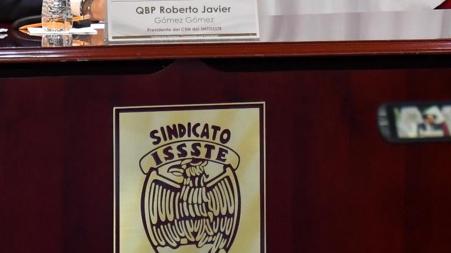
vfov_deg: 3.5
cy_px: -180
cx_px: 481
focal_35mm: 343
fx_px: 4101
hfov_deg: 6.3
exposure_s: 1/100
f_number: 5.6
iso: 1250
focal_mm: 66
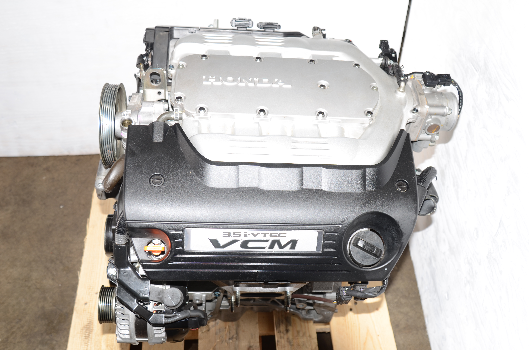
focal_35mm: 36
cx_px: 264
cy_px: 175
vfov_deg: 36.7
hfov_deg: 53.2
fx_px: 528
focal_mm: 24
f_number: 4.5
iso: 100
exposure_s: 1/60
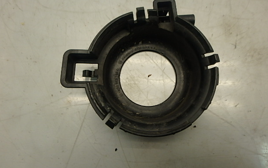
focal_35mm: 23
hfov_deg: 77.1
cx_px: 136
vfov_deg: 52.9
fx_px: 168
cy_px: 76
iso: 160
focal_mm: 3.7
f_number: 3.5
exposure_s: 1/60
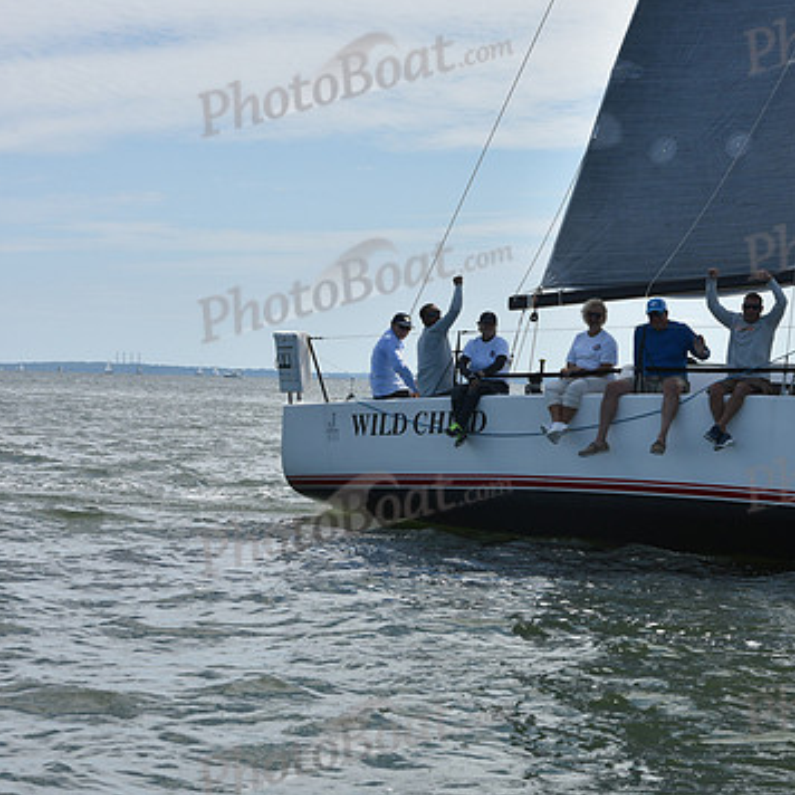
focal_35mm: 97
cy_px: 370
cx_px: 630
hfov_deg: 17.8
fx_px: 2520
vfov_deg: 17.9
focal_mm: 70
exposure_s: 1/1000
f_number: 10
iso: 320
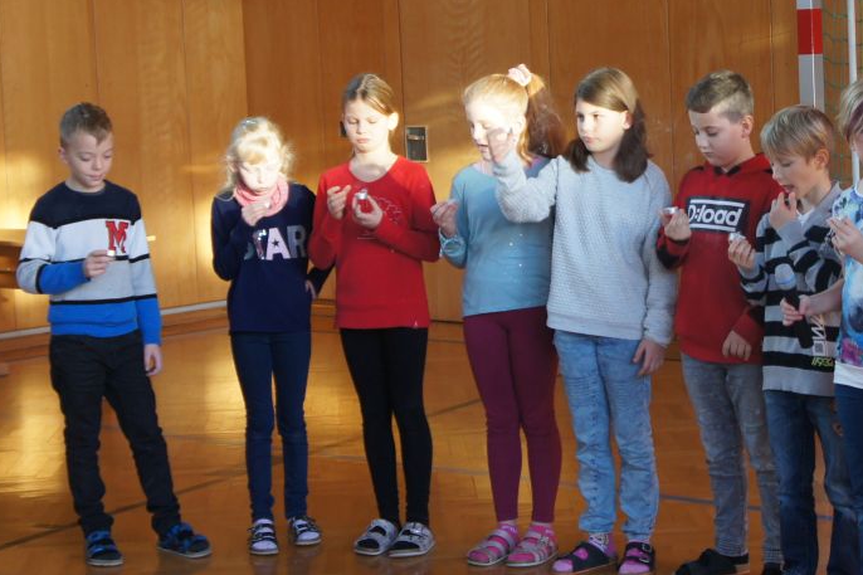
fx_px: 2279
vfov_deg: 14.4
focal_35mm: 95
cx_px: 586
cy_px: 218
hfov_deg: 21.4
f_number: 4
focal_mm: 29
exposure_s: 1/50
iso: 500
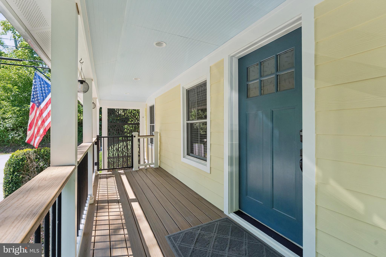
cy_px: 128
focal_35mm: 16
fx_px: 167
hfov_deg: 98.2
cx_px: 193
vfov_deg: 75.1
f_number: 7.1
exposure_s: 1/400
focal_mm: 15.6
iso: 1250
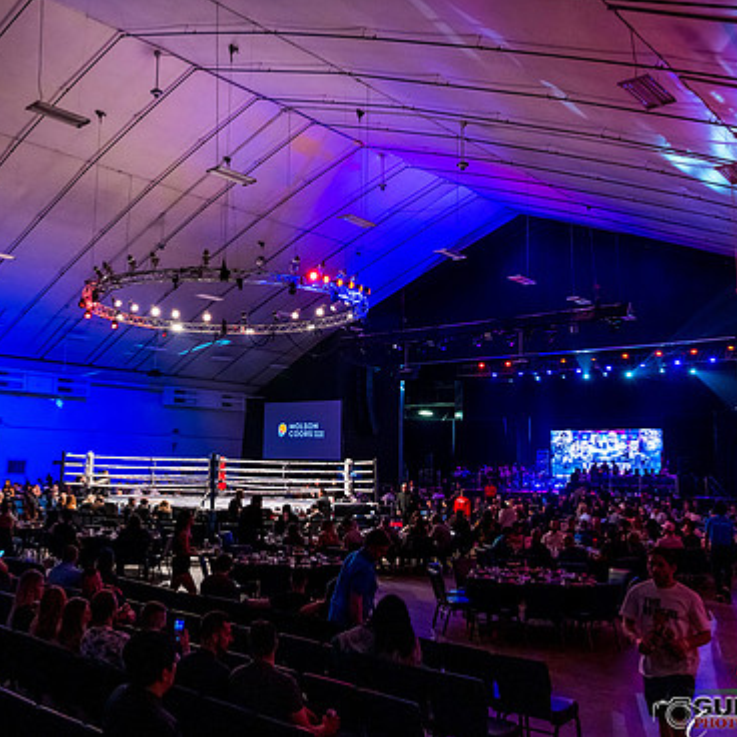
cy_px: 351
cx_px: 232
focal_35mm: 34
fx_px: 819
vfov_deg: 48.4
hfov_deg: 47.5
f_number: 3.5
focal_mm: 24
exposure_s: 1/160
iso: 4000
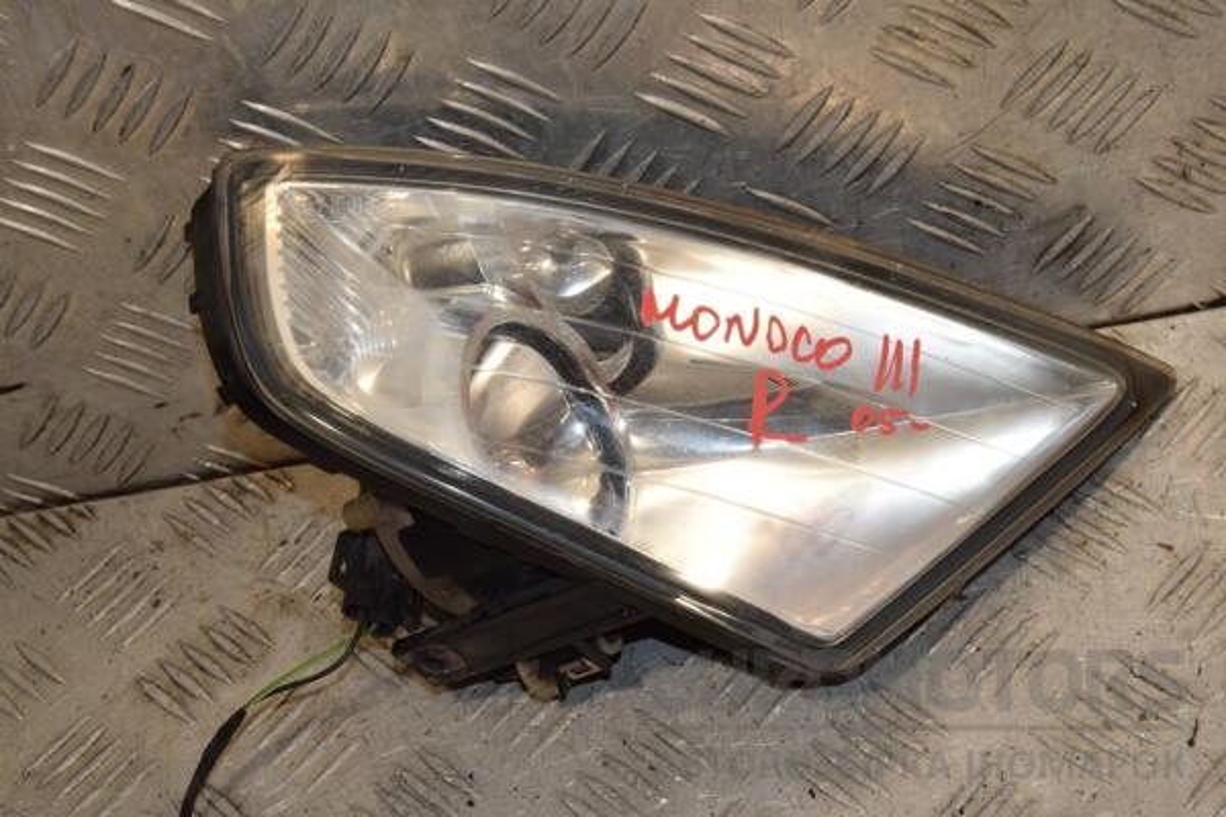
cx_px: 613
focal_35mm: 78
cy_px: 408
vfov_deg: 17.5
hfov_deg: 26.0
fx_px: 2656
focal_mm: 52
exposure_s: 1/200
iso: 800
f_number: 16
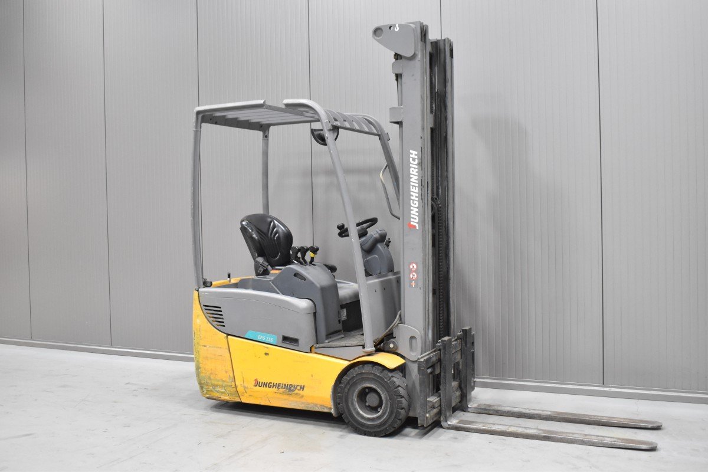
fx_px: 708
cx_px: 354
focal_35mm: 36
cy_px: 236
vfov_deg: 36.9
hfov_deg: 53.1
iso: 1600
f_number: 5
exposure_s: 1/30
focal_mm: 24
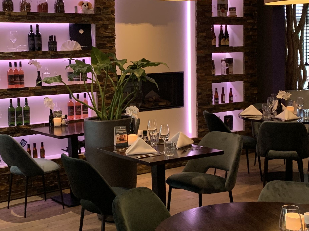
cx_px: 79
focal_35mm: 57
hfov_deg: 33.2
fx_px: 509
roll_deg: +1.2
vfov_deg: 25.6
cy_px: 97
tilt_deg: -3.5
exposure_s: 1/31
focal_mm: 4.25
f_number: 1.8
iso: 320
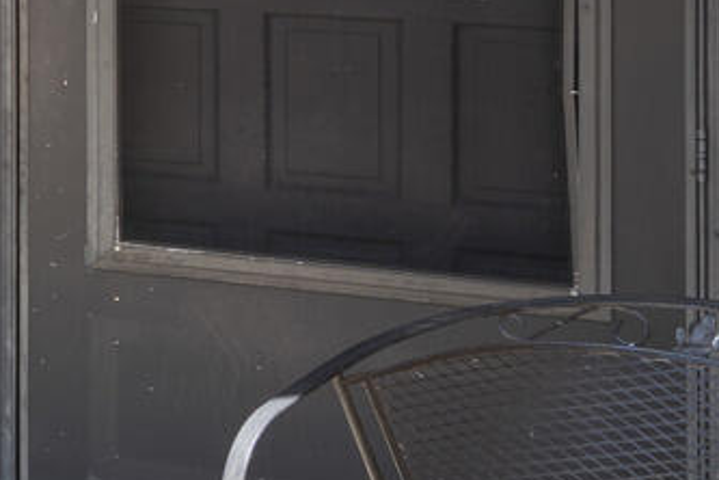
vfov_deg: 11.0
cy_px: -248
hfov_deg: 12.4
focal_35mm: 120
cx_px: -1121
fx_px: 2396
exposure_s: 1/20
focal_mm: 16
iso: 200
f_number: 9
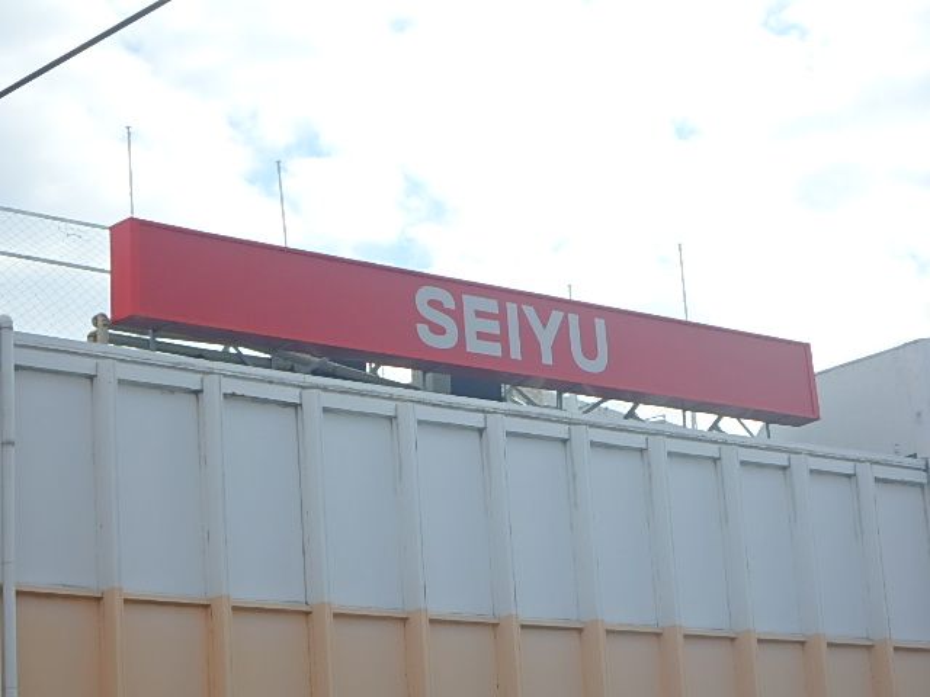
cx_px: 465
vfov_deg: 19.4
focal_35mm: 76
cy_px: 348
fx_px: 2042
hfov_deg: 25.7
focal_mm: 13.6
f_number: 5.1
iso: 125
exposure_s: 1/800
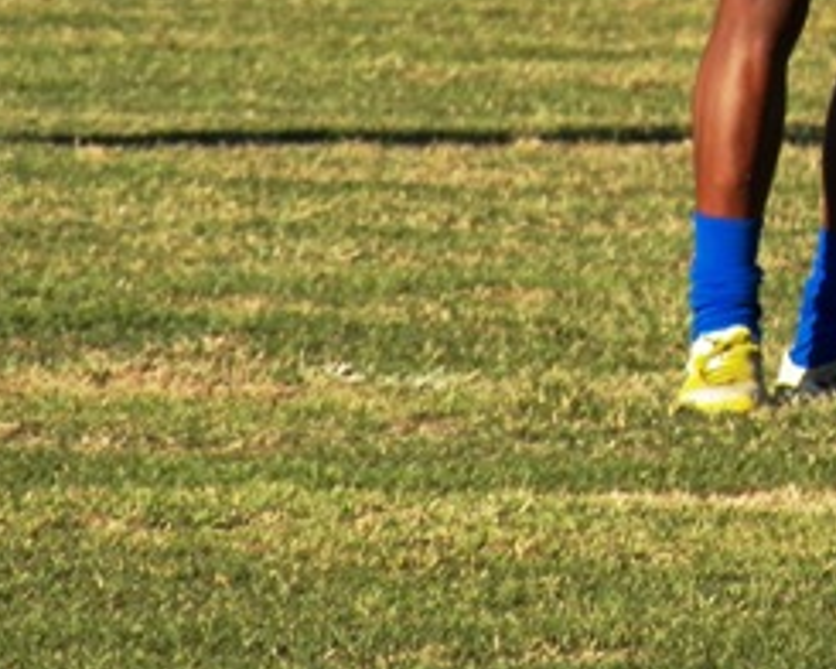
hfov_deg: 1.3
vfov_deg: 1.0
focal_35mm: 1485
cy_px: -280
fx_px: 36742
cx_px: 1160
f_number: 4.5
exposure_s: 1/800
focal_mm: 83.4
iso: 125
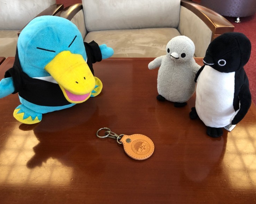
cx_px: 127
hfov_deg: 58.8
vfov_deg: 48.5
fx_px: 227
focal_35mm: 30
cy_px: 99
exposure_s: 1/17
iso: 40
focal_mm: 3.99
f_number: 1.8
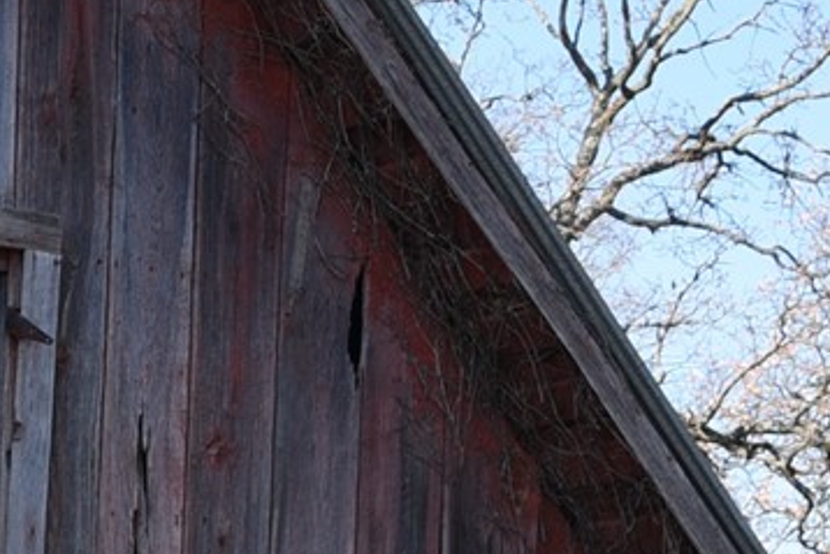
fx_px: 3667
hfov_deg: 12.5
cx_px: -275
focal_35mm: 159
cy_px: 732
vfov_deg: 8.5
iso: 100
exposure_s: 1/160
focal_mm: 28
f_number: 6.3
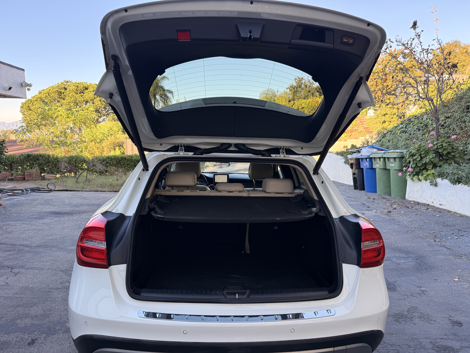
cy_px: 176
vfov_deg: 56.8
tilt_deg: -7.4
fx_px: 326
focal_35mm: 24
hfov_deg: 71.6
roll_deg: +1.1
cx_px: 235
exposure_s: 1/282
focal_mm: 6.76
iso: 80
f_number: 1.78
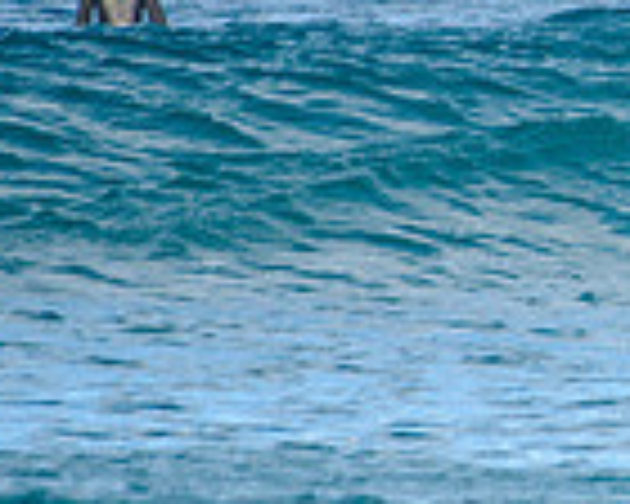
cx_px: 1268
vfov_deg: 0.6
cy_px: 133
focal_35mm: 2387
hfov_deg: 0.8
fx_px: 44507
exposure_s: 1/2000
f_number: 5.6
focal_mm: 500
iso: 400
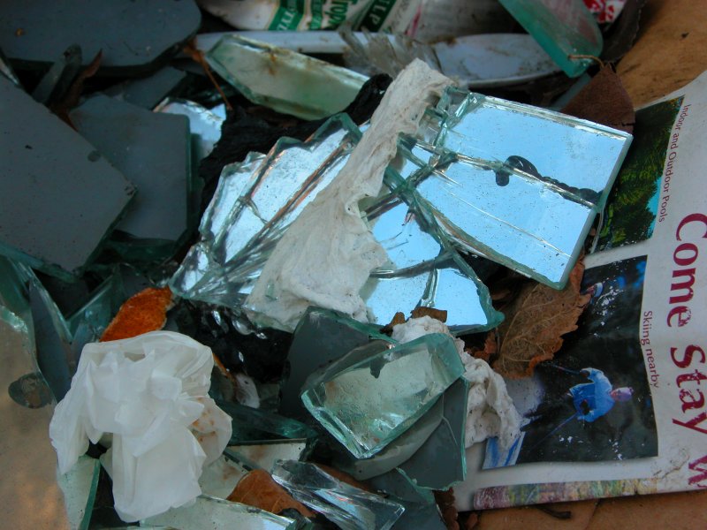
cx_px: 354
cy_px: 265
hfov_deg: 22.3
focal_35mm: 88
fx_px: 1797
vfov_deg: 16.8
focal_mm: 22.3
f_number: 5.6
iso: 100
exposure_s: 1/88
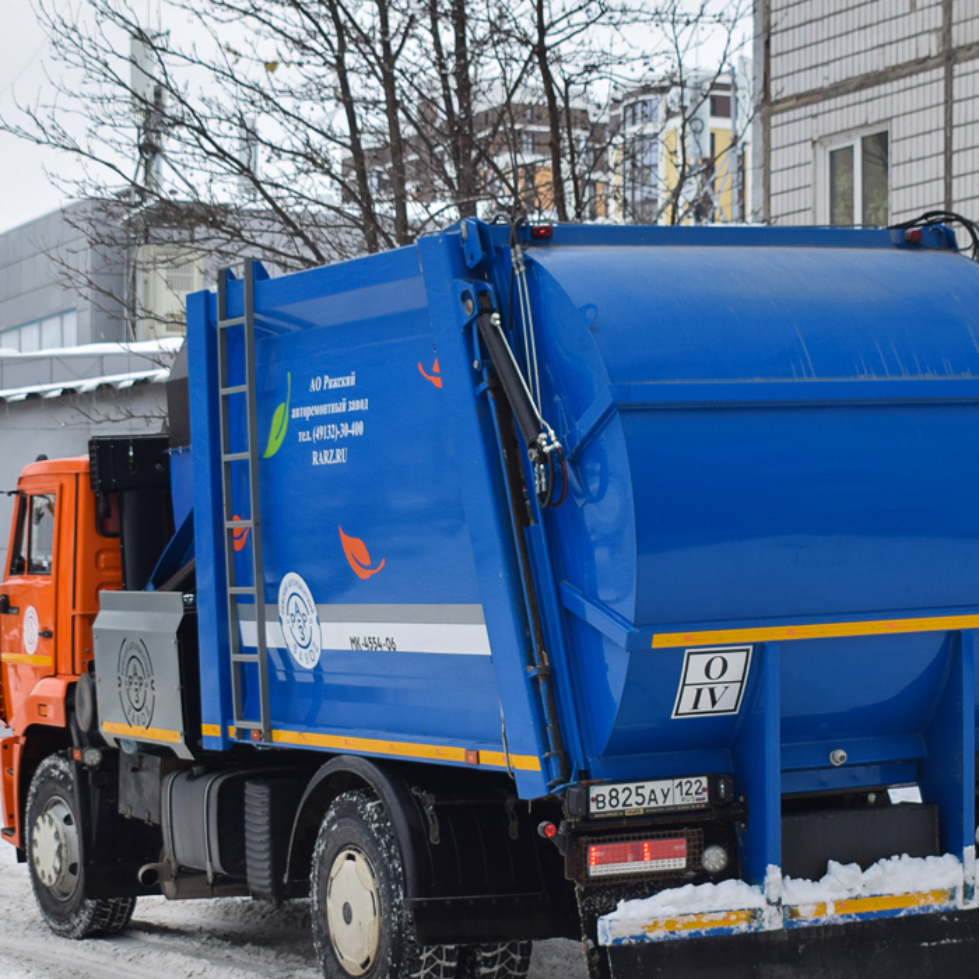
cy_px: 557
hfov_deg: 25.5
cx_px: 488
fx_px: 2167
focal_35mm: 68
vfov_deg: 25.4
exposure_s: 1/800
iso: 200
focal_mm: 31
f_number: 6.3
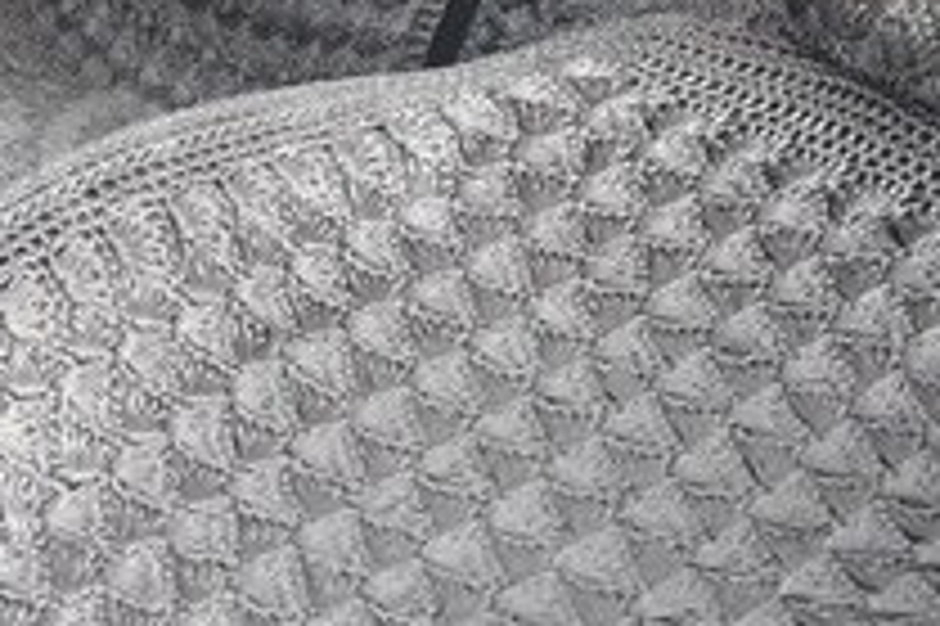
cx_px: 22
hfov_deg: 21.5
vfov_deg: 14.8
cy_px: 160
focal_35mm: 92
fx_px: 2400
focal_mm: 3.7
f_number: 1.9
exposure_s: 1/25
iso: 160
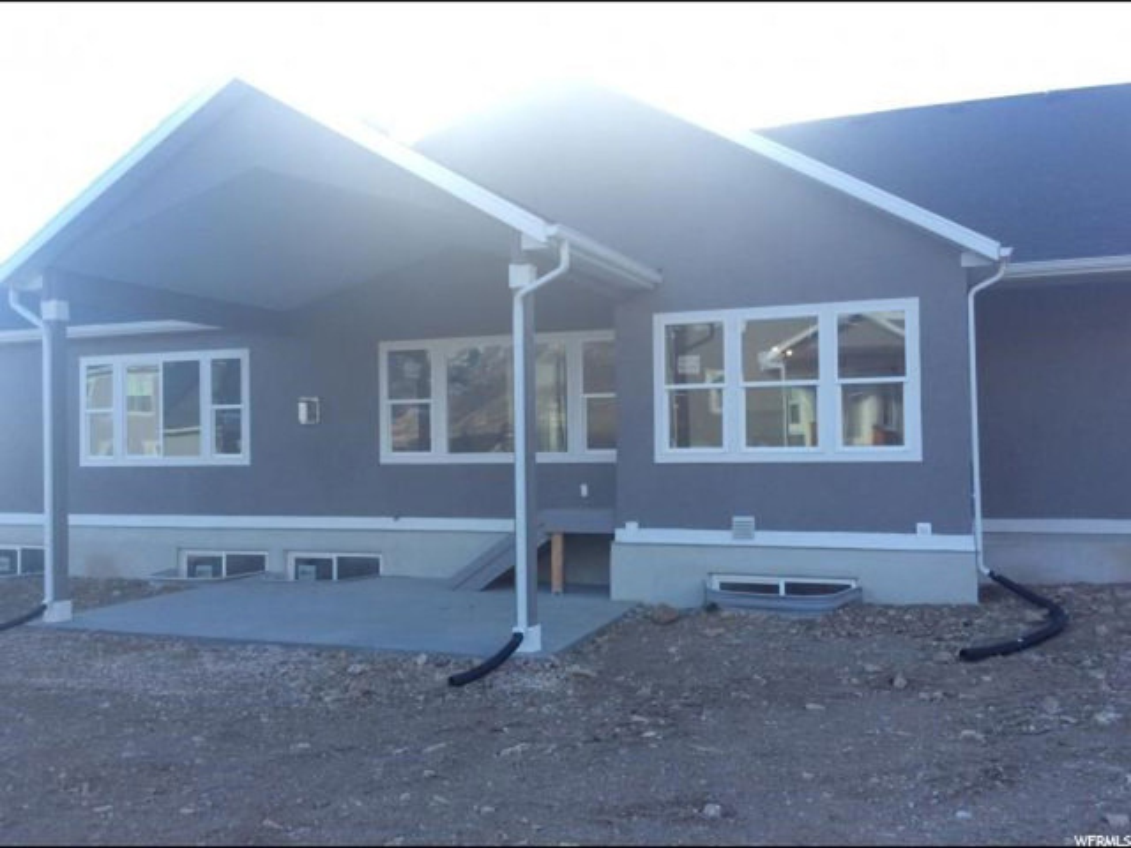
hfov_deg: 56.8
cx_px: 566
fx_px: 1046
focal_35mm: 32
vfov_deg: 44.2
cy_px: 424
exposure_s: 1/203
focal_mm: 3.3
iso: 32
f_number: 2.4
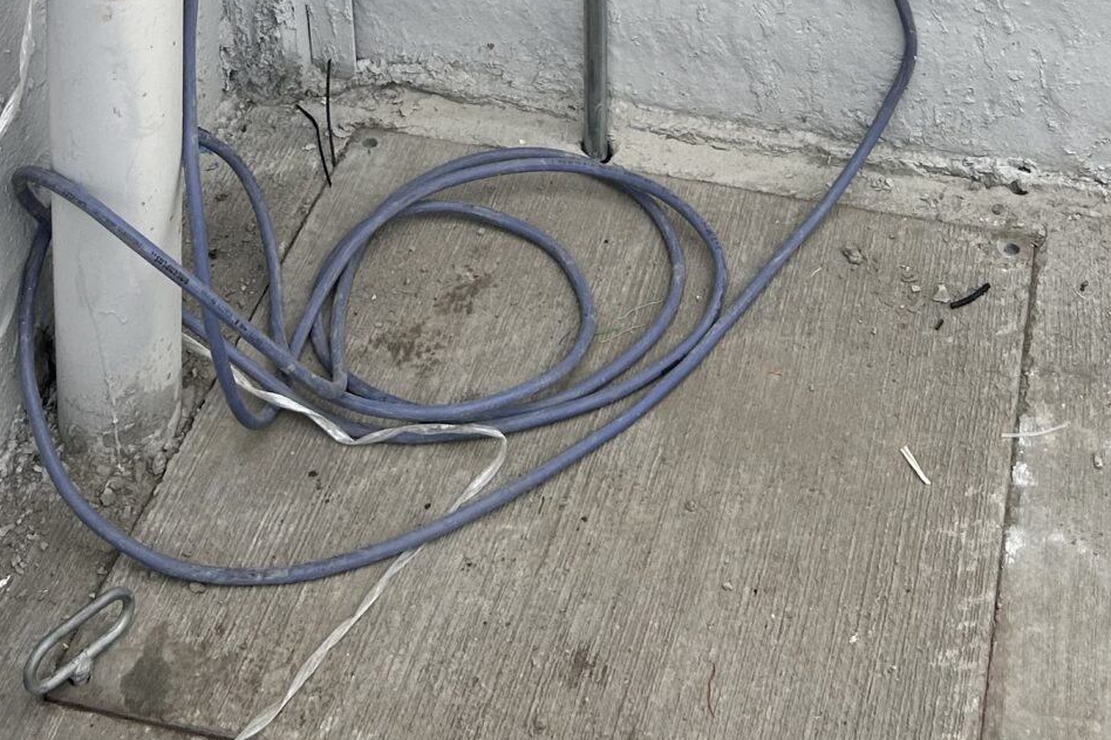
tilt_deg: -22.0
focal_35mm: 73
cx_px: 632
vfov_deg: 16.2
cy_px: -519
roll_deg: -0.1
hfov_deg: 27.7
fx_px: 2253
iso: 50
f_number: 1.5
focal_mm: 5.7
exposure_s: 1/753
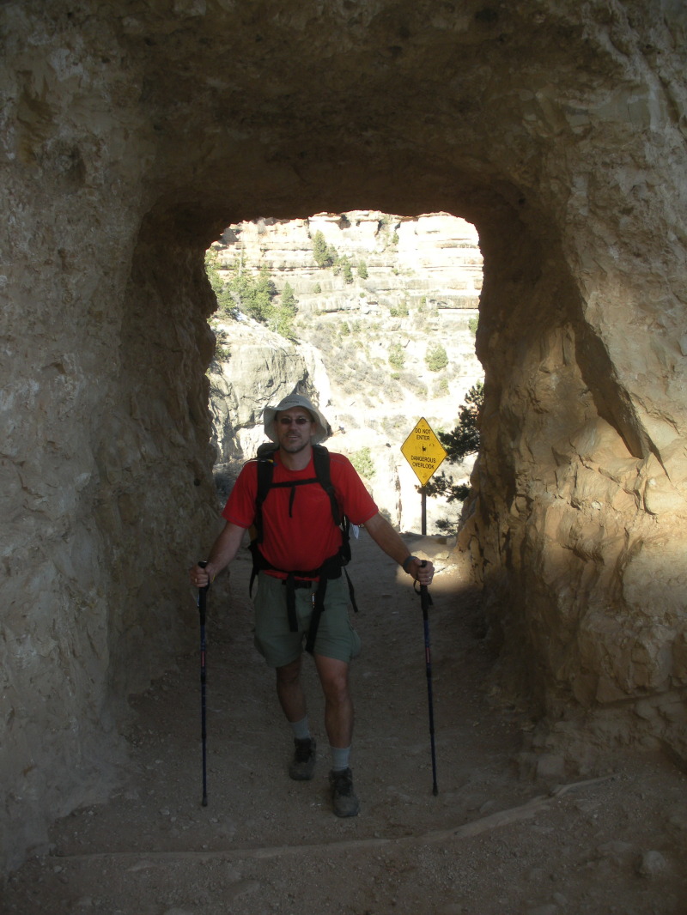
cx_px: 344
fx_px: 952
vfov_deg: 51.3
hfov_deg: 39.7
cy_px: 458
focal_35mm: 36
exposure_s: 1/288
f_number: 3.5
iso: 88
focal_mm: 6.3
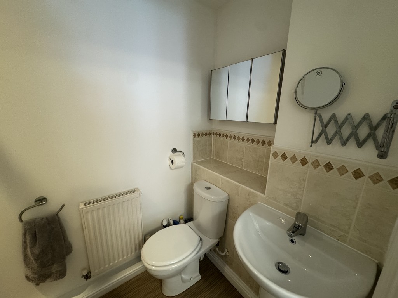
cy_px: 149
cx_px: 199
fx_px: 161
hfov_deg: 102.1
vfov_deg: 85.7
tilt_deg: -13.2
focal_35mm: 14
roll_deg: -0.9
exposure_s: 1/50
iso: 500
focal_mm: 2.22
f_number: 2.2
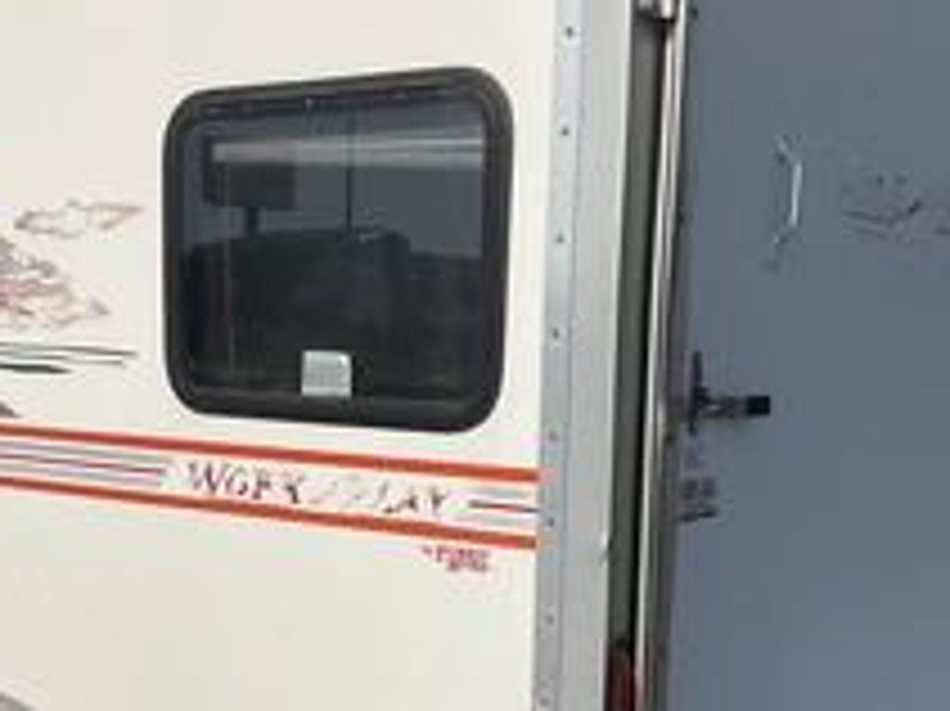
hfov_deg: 35.0
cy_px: 594
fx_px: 1509
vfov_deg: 25.9
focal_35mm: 55
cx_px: 482
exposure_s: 1/4405
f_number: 1.8
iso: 25
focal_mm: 3
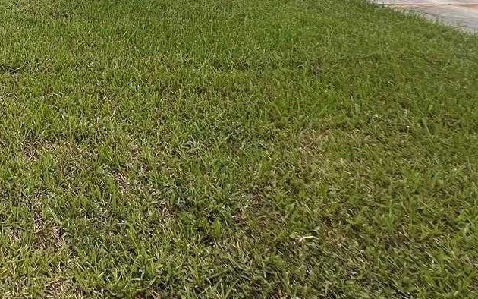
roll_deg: -0.1
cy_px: -115
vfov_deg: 28.1
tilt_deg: -1.4
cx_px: -95
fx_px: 456
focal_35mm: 35
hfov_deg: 39.7
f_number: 1.8
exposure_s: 1/1908
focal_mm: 1.57
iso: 32
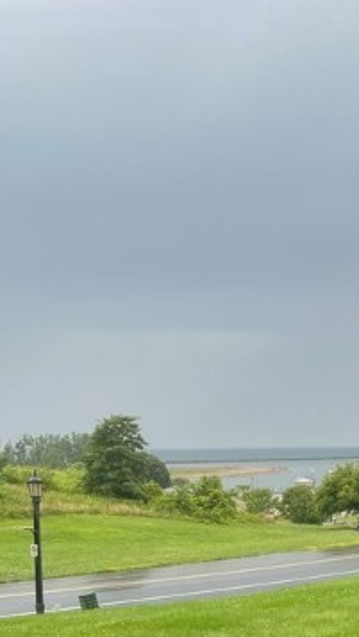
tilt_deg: -4.0
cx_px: 457
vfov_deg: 33.3
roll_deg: +1.4
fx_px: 1032
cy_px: 517
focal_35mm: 61
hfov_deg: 18.5
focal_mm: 5.7
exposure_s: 1/632
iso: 50
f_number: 1.5
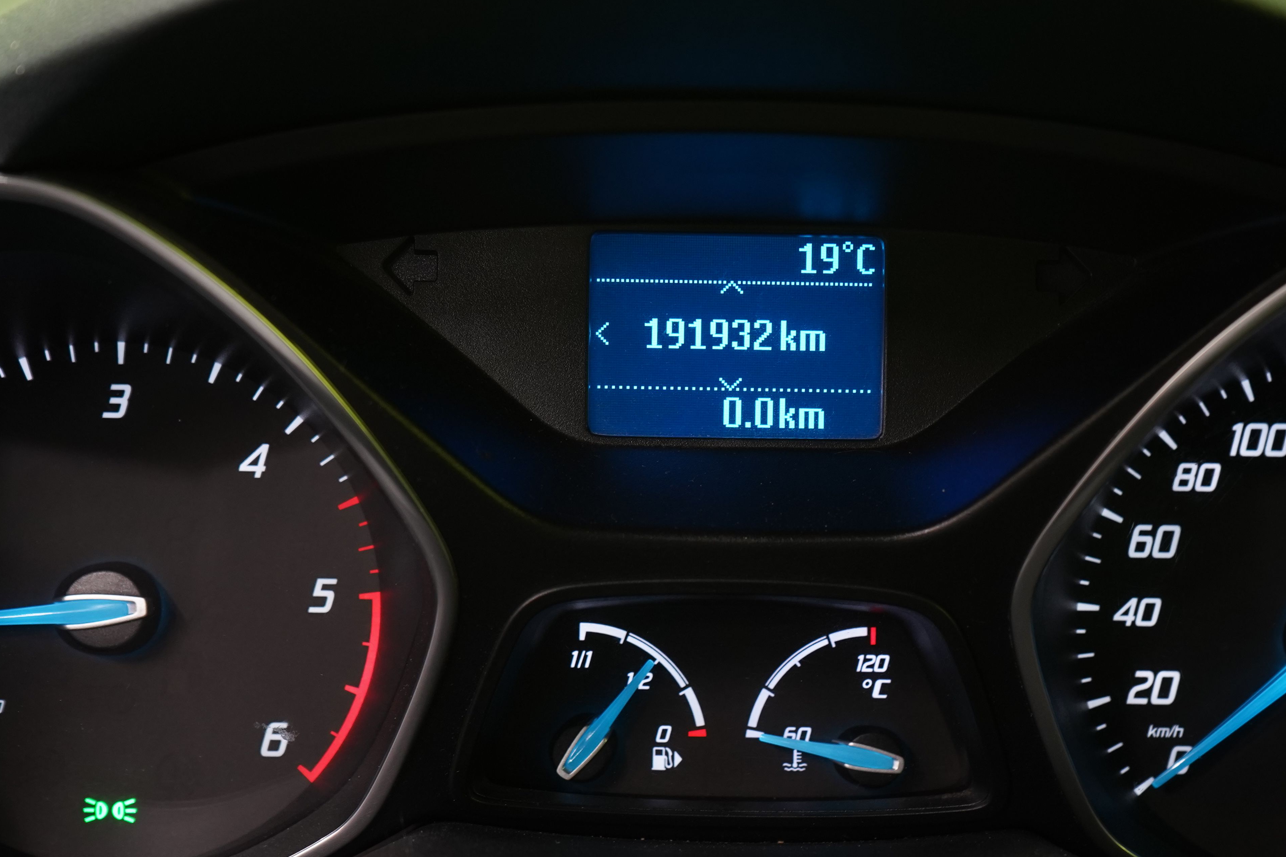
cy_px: 442
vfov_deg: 20.6
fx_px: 2357
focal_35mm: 66
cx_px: 727
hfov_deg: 30.5
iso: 1250
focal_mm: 42
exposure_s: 1/20
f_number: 5.6
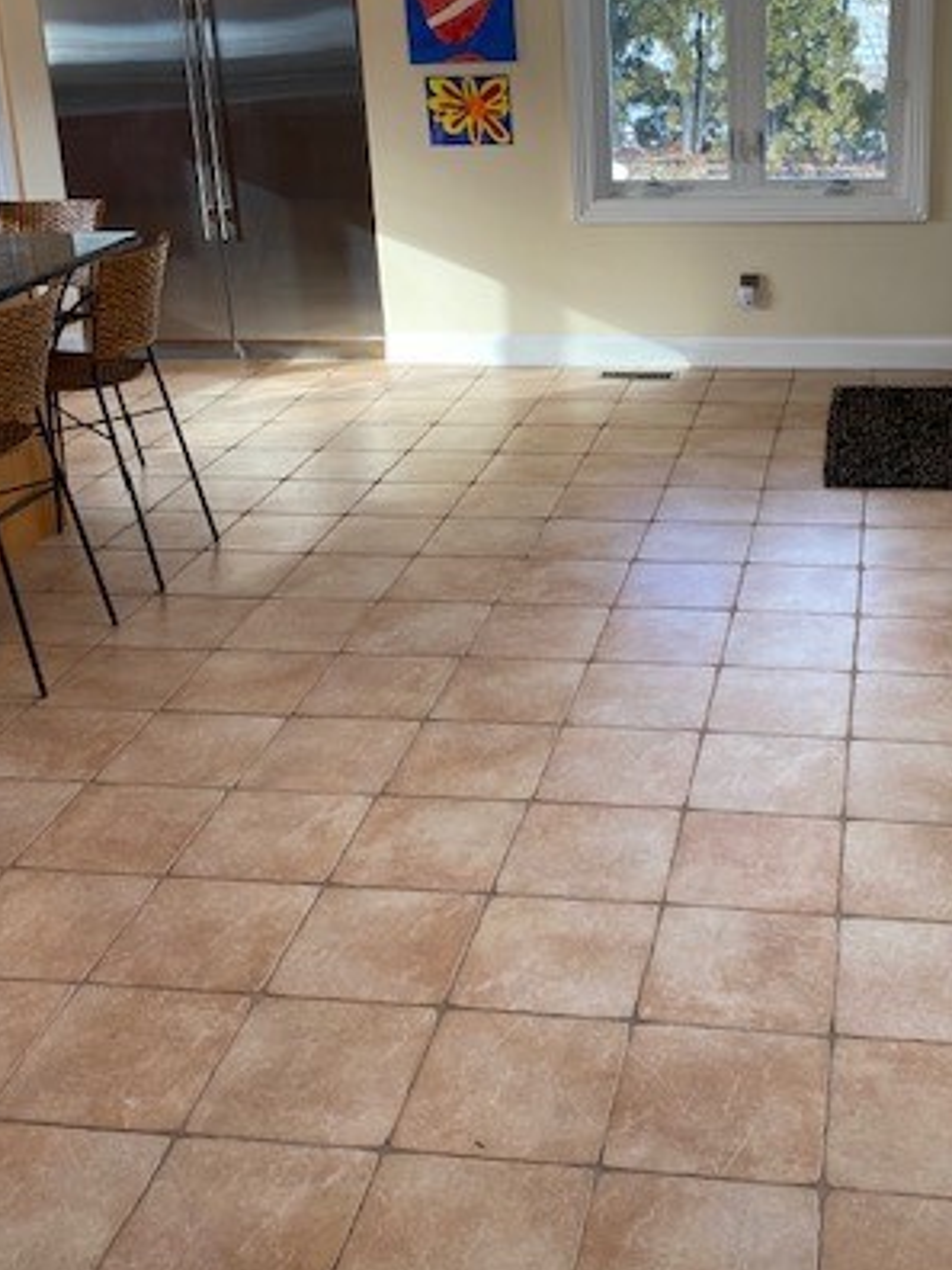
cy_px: 430
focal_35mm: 42
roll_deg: +2.5
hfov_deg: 34.0
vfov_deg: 44.2
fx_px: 1540
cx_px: 647
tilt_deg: -16.0
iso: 100
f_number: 1.8
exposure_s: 1/120
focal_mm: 4.25
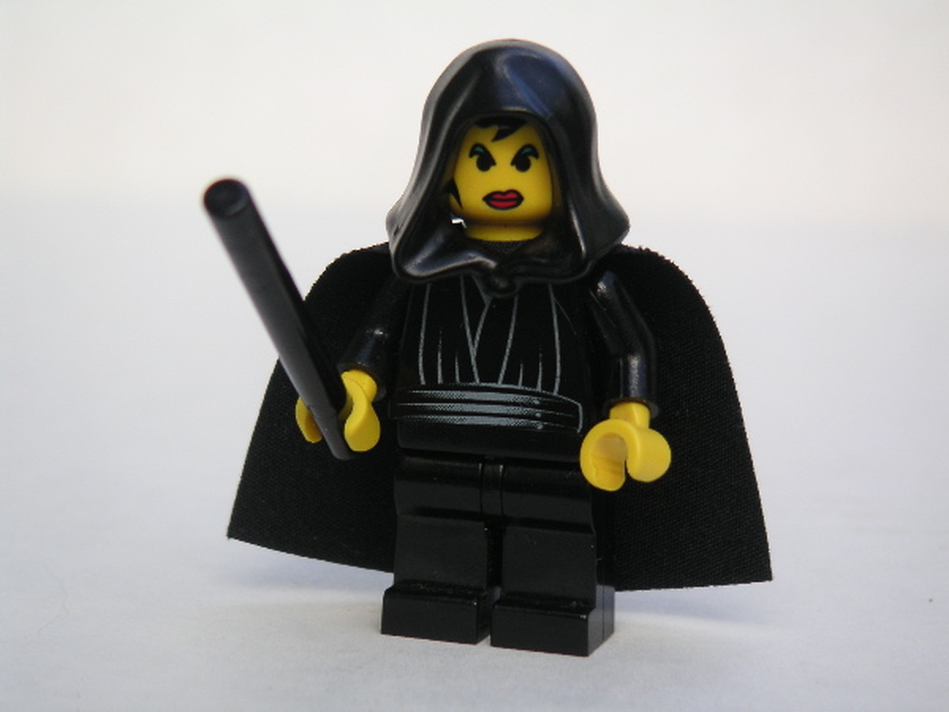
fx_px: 3043
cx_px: 474
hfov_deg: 17.7
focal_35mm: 111
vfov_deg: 13.3
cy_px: 356
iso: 50
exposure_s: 1/180
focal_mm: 17.1
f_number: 3.6
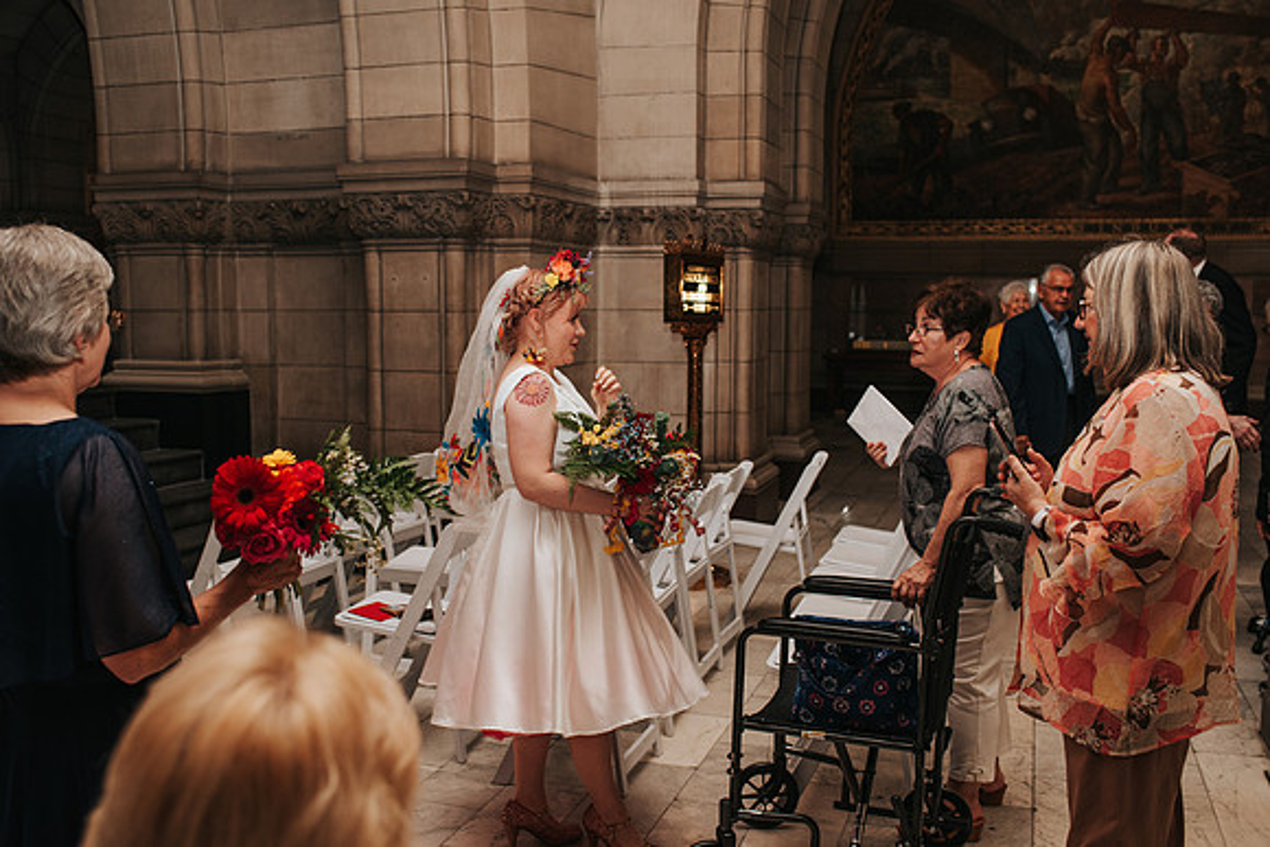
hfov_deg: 54.0
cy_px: 424
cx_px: 635
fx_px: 1245
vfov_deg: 37.6
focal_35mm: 35
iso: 1000
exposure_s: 1/160
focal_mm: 35
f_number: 4
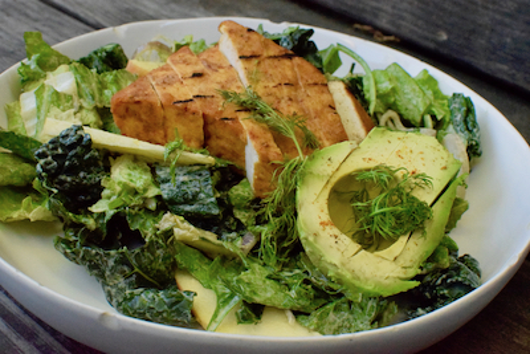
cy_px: 177
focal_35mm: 52
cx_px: 265
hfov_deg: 37.8
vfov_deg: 25.8
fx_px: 773
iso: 12800
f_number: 11
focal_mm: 35
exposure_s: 1/500
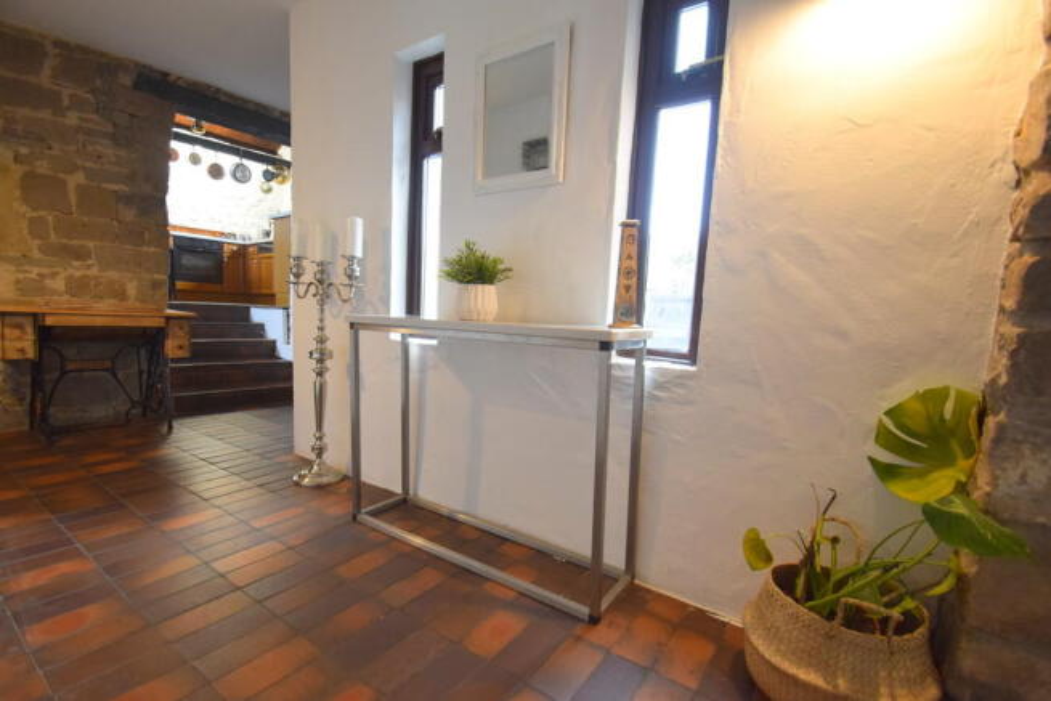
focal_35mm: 15
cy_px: 350
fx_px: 438
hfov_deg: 100.4
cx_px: 526
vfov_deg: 77.4
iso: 1800
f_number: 3.5
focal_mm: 10
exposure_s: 1/60
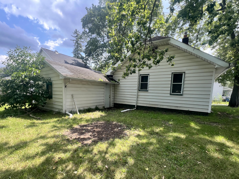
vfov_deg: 77.4
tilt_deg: -6.0
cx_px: 111
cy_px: 105
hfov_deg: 94.3
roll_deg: -2.1
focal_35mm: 16
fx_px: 110
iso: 32
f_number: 1.8
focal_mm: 1.57
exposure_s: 1/286
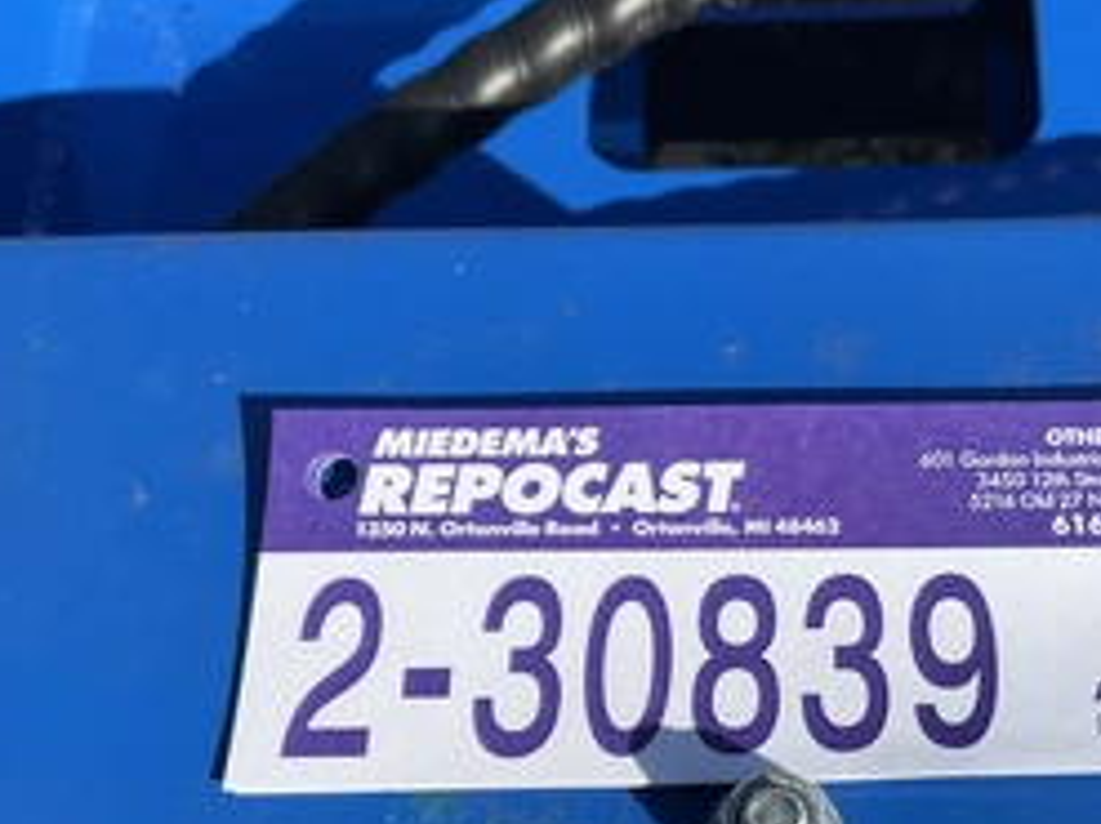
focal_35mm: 47
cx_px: 807
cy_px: 557
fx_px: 1494
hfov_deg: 39.5
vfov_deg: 30.6
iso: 25
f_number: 1.8
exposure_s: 1/2058
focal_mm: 3
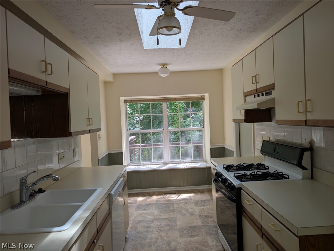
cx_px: 167
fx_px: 232
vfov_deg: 56.9
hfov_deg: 71.5
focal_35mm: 24
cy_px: 126
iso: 29
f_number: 1.68
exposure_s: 1/120
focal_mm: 6.9
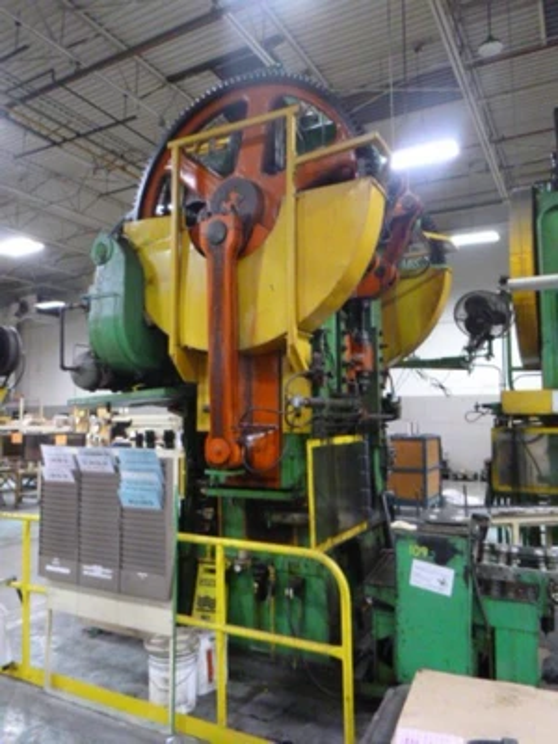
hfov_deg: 54.9
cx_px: 279
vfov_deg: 69.4
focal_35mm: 25
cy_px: 372
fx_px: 537
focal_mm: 4.5
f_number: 3.9
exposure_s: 1/8
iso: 800
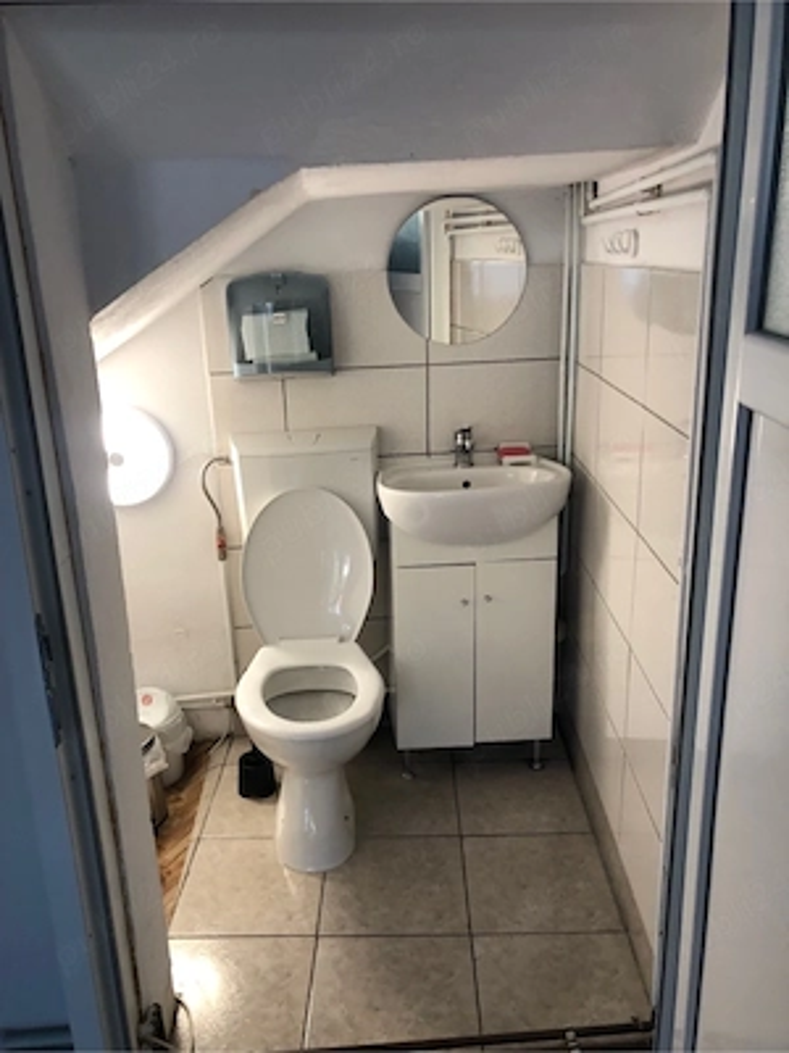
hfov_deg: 49.7
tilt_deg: -18.4
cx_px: 394
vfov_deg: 63.4
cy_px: 526
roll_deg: +2.5
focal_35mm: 28
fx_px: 851
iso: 40
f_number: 1.8
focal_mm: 4
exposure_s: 1/33
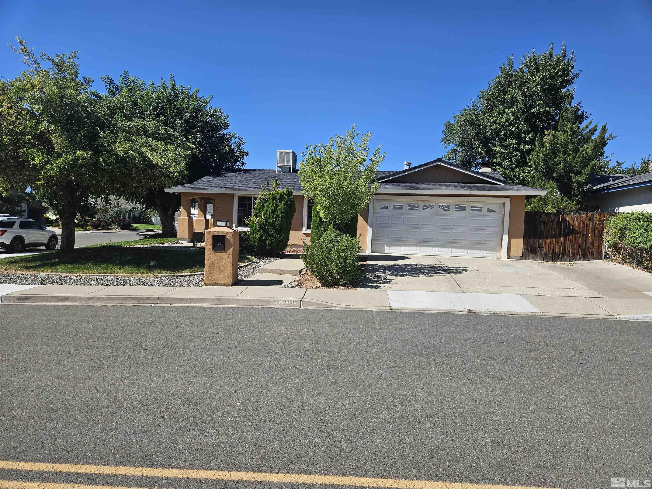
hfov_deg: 73.9
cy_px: 244
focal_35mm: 23
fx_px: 433
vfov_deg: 58.9
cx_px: 326
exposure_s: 1/2234
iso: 25
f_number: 1.8
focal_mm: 5.4
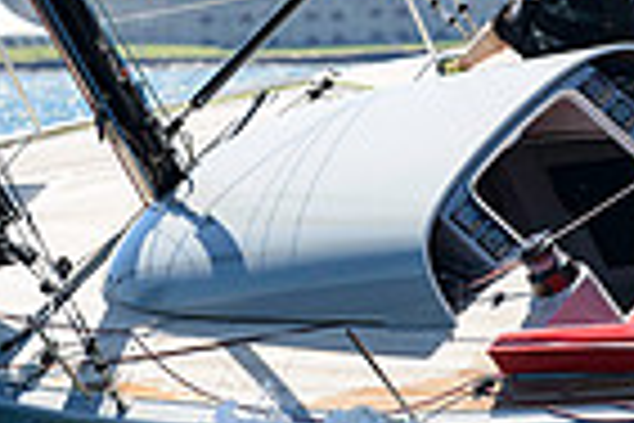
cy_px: -97
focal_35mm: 654
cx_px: 434
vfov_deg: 2.1
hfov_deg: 3.2
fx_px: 11517
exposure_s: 1/1000
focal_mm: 155
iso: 250
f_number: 5
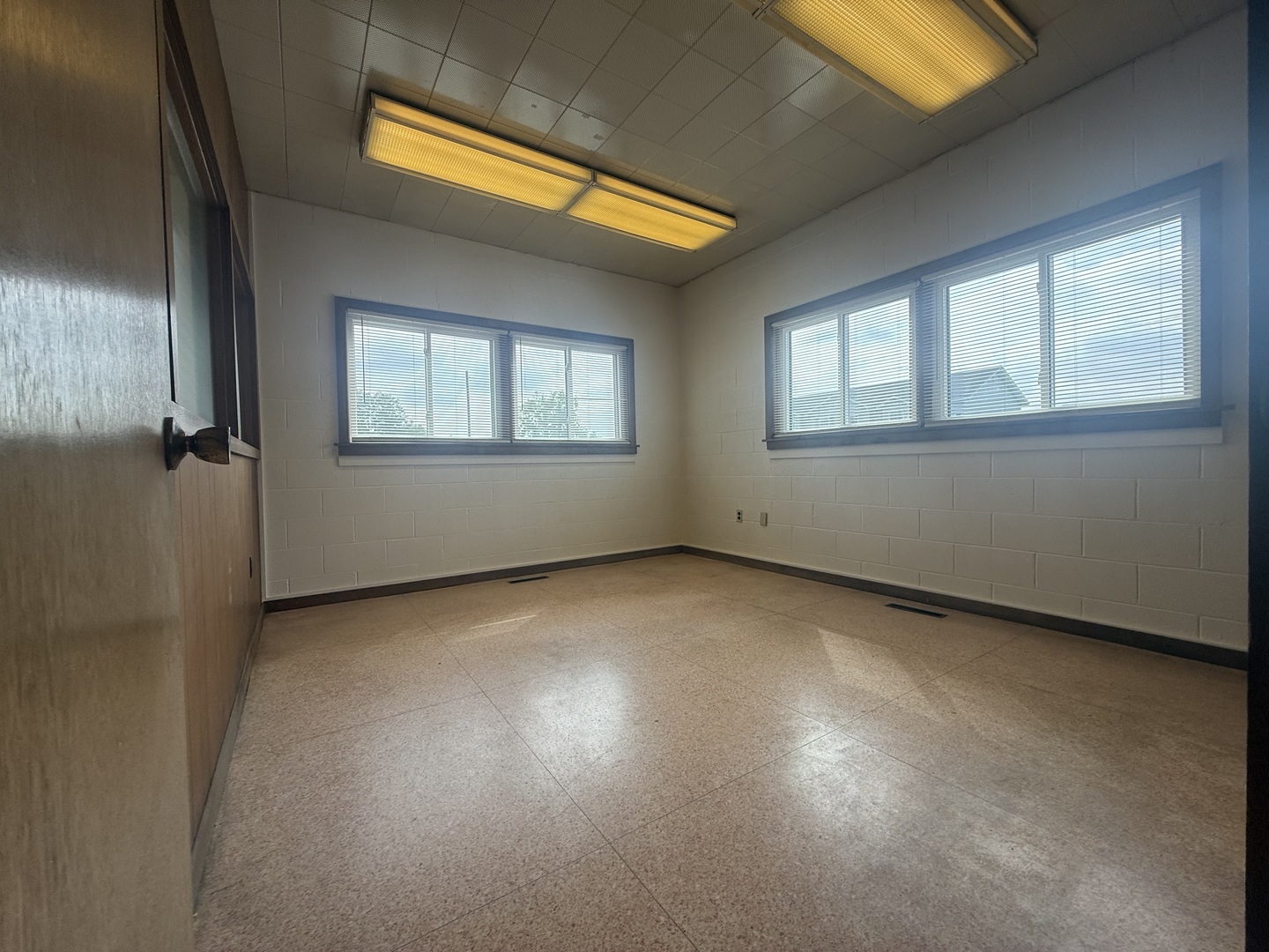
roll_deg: +0.6
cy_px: 476
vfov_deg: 85.7
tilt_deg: -0.5
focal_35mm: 14
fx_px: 513
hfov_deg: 102.1
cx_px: 634
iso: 64
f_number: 2.2
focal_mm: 2.22
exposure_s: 1/296
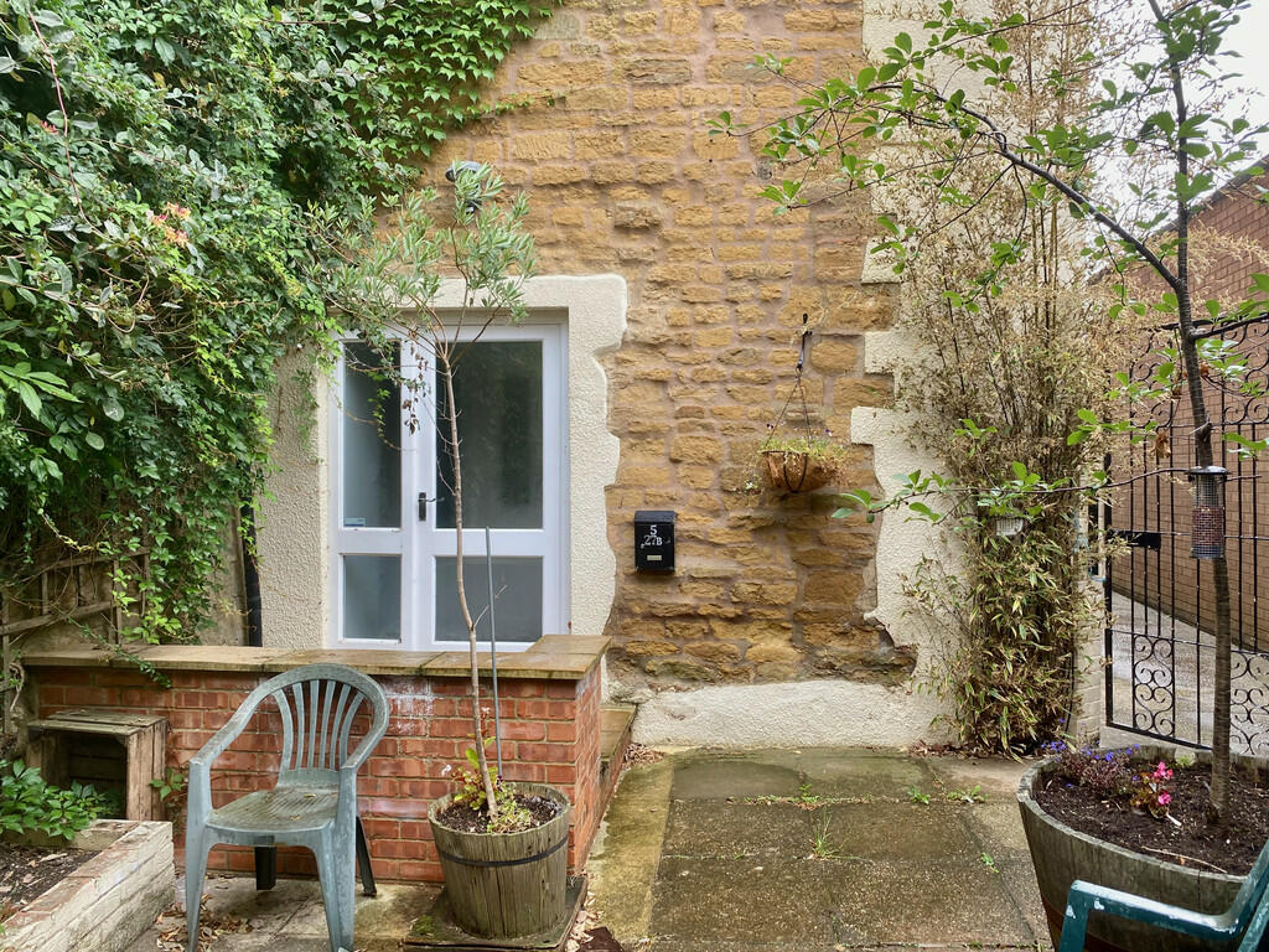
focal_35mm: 26
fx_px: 953
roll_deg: -0.5
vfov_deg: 53.1
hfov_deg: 67.3
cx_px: 634
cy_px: 476
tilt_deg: +0.6
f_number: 1.8
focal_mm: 4.25
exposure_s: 1/151
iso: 32
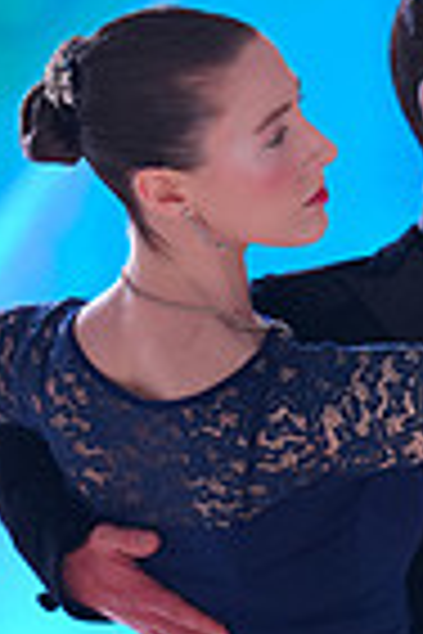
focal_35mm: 554
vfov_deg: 3.7
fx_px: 9763
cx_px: 511
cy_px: 922
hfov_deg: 2.5
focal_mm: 135
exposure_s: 1/500
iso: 1250
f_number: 2.8
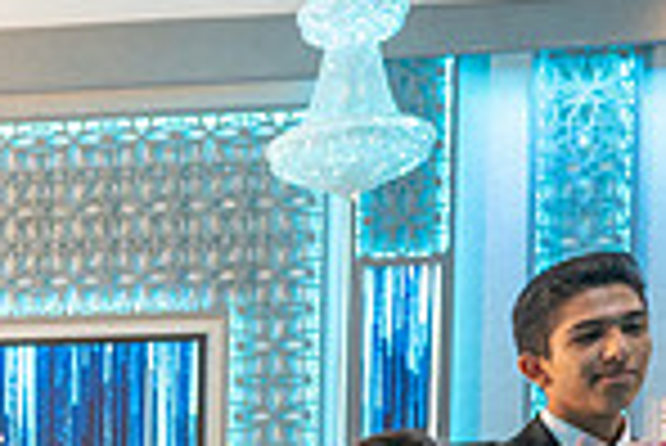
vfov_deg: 13.2
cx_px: -342
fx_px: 1741
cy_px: 795
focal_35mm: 94
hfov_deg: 19.0
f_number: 5
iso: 1000
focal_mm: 24
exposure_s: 1/125
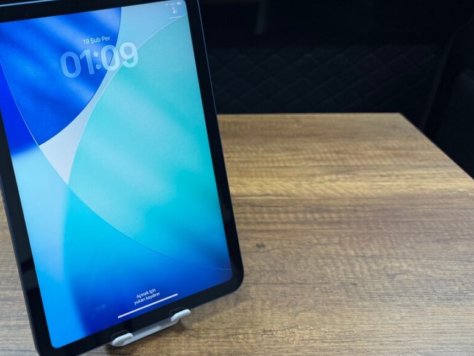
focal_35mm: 37
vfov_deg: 38.6
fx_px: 507
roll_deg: -0.1
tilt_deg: -29.9
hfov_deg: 47.9
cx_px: 110
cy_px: 154
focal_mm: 6.76
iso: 100
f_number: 1.78
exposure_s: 1/100
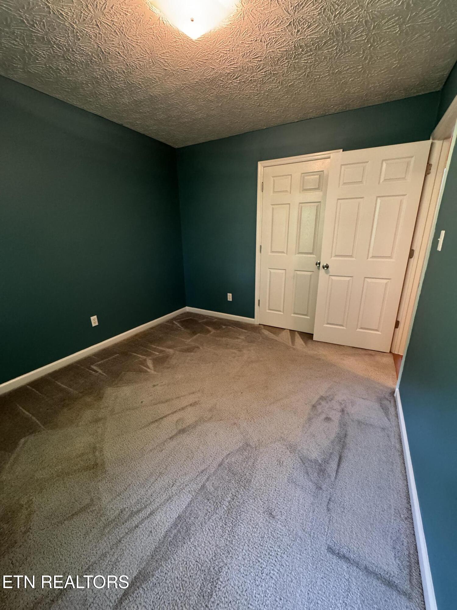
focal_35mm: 14
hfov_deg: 85.7
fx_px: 246
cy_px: 305
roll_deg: +0.4
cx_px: 228
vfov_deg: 102.1
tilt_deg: -15.9
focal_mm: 2.22
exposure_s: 1/60
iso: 640
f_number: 2.2
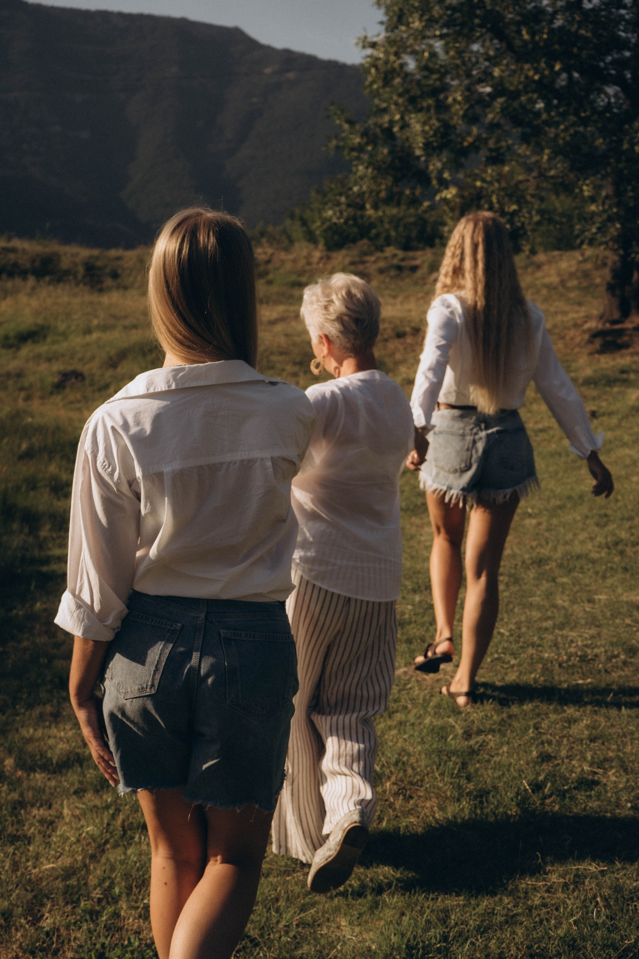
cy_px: 480
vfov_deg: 41.9
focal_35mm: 47
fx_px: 1251
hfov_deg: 28.6
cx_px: 320
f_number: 7.1
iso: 320
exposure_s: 1/500
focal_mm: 47
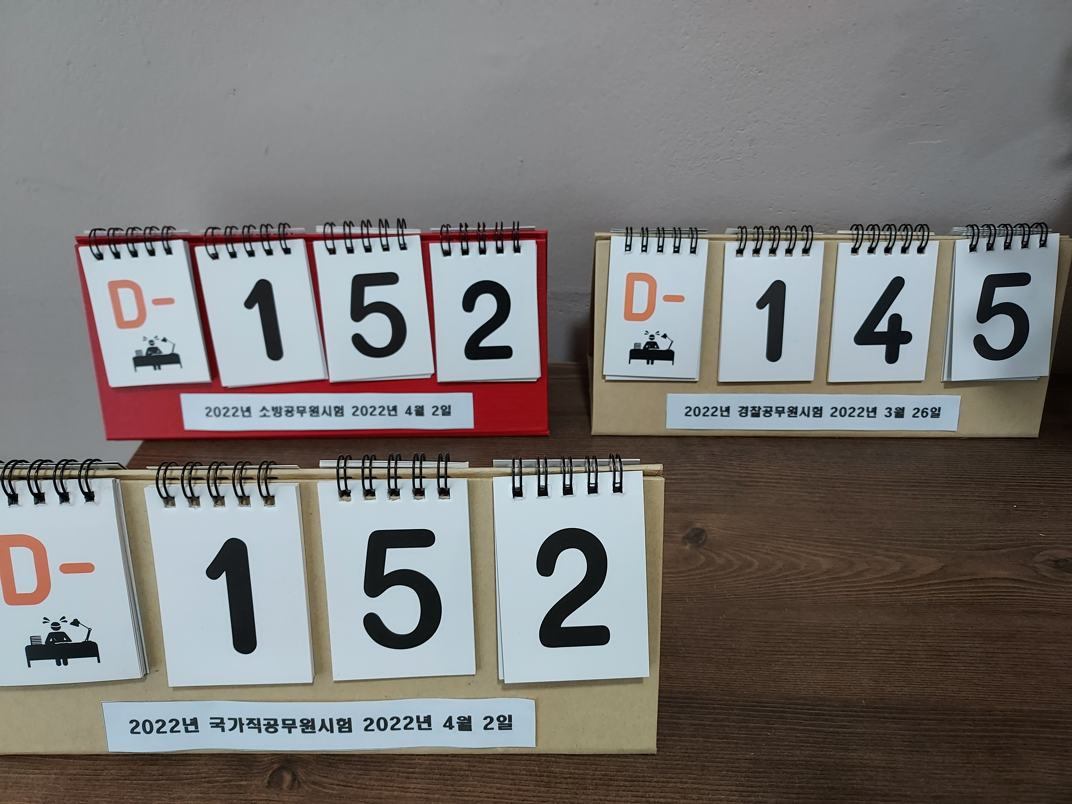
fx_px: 743
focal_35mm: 24
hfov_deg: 71.6
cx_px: 536
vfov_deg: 56.8
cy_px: 402
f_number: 1.8
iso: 320
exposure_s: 1/60
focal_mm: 4.6
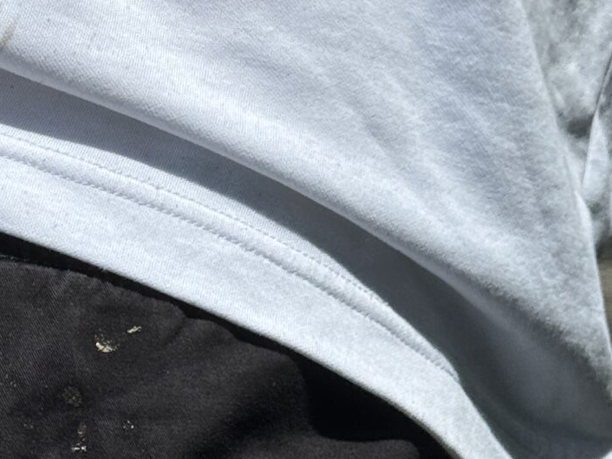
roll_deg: -3.5
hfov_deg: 11.0
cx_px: -274
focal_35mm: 174
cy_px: 275
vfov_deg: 8.5
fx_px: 3077
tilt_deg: -11.1
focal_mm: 6.76
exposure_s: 1/5848
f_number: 1.78
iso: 64
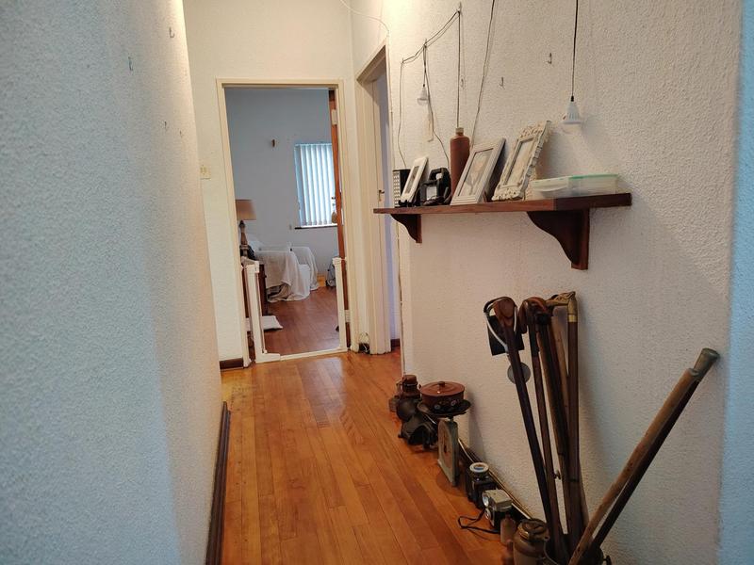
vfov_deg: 56.8
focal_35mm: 24
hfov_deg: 71.6
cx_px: 377
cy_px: 282
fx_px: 523
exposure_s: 1/25
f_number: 1.75
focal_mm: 5.25
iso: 1041
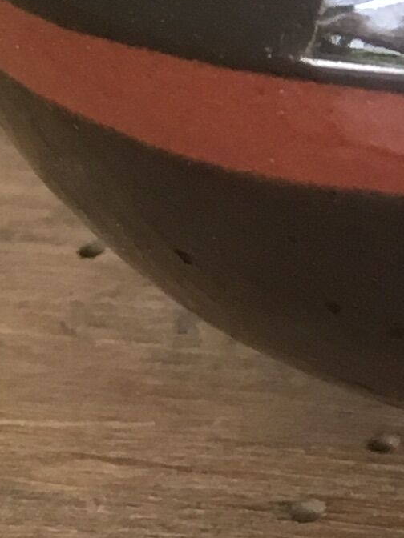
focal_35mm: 174
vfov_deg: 11.2
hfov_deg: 7.9
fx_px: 2708
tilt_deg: -34.7
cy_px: -70
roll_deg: +0.6
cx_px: 968
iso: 50
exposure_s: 1/33
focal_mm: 4.15
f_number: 2.2
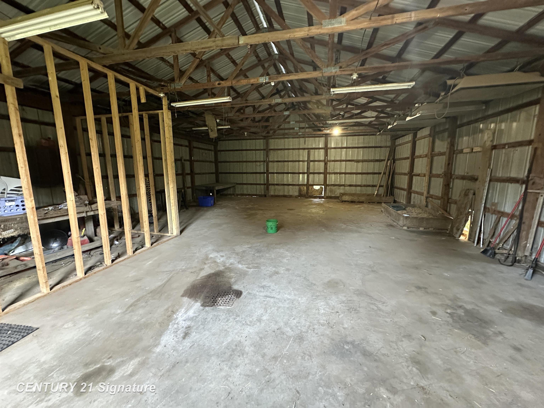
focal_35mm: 14
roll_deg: +0.5
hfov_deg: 102.1
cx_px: 272
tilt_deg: -8.5
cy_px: 204
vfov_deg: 85.7
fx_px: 220
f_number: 2.2
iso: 800
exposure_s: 1/40
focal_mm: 2.22
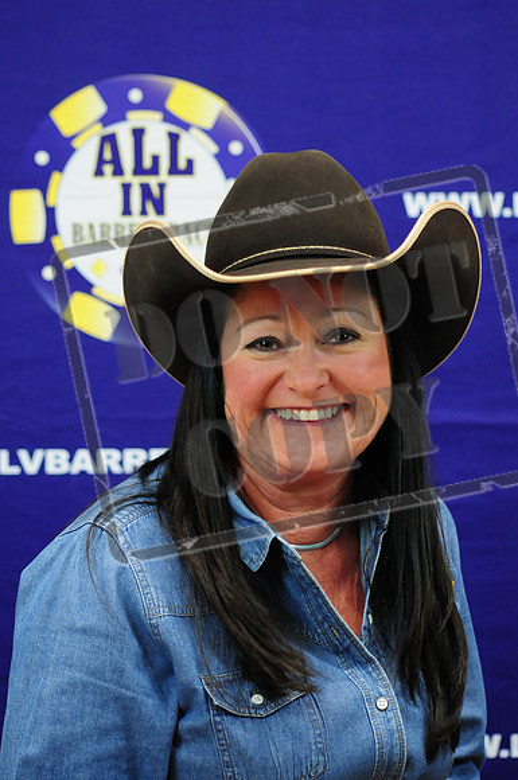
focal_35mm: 105
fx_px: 2273
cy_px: 390
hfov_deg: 13.0
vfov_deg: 19.5
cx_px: 259
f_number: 4
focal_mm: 70
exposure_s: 1/125
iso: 1250
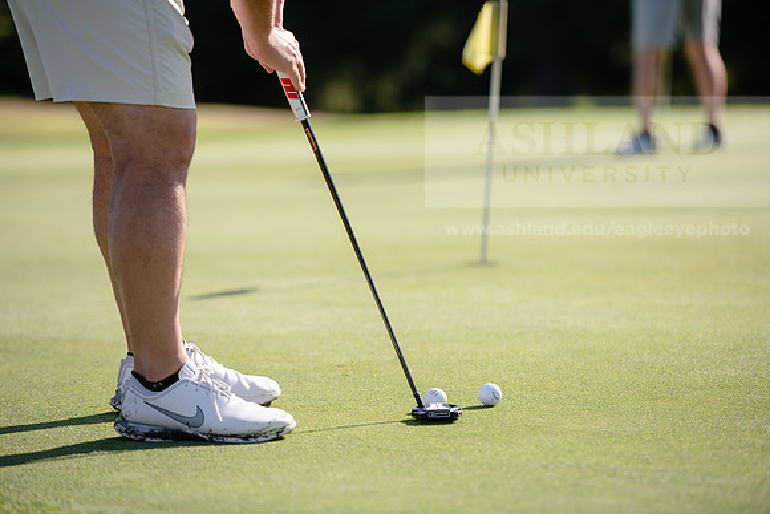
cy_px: 257
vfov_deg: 7.9
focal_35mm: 175
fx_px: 3744
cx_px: 385
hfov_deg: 11.7
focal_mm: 175
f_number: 3.2
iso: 100
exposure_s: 1/640
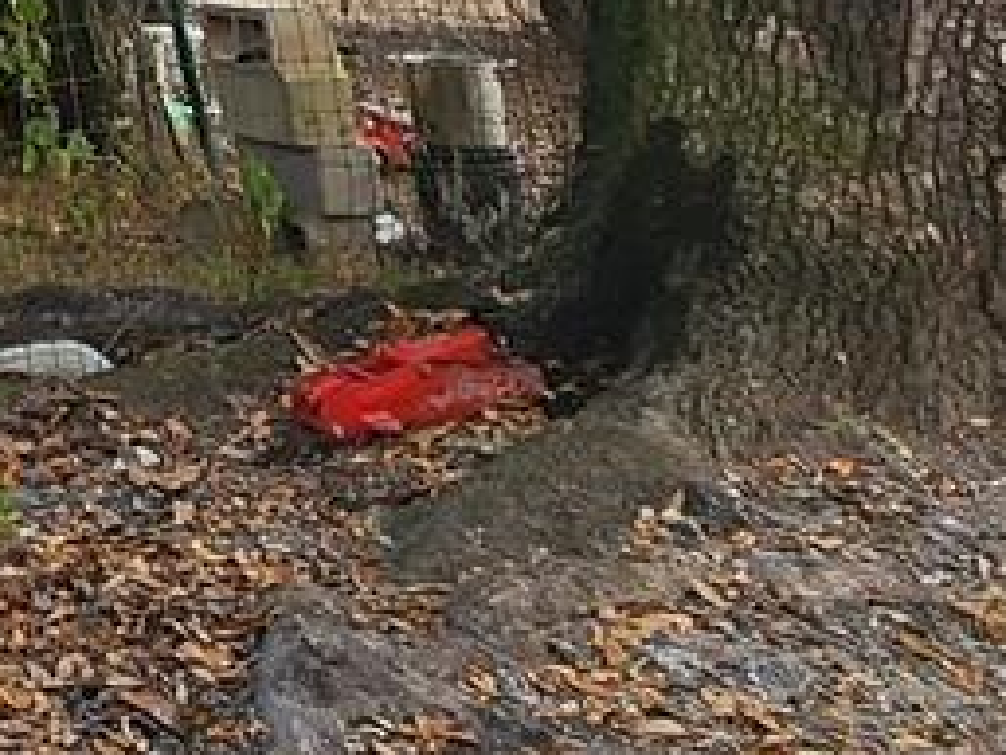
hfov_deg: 17.1
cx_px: -1041
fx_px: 2355
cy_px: -888
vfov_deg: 14.2
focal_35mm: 81
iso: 50
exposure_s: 1/120
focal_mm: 2.2
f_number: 2.2
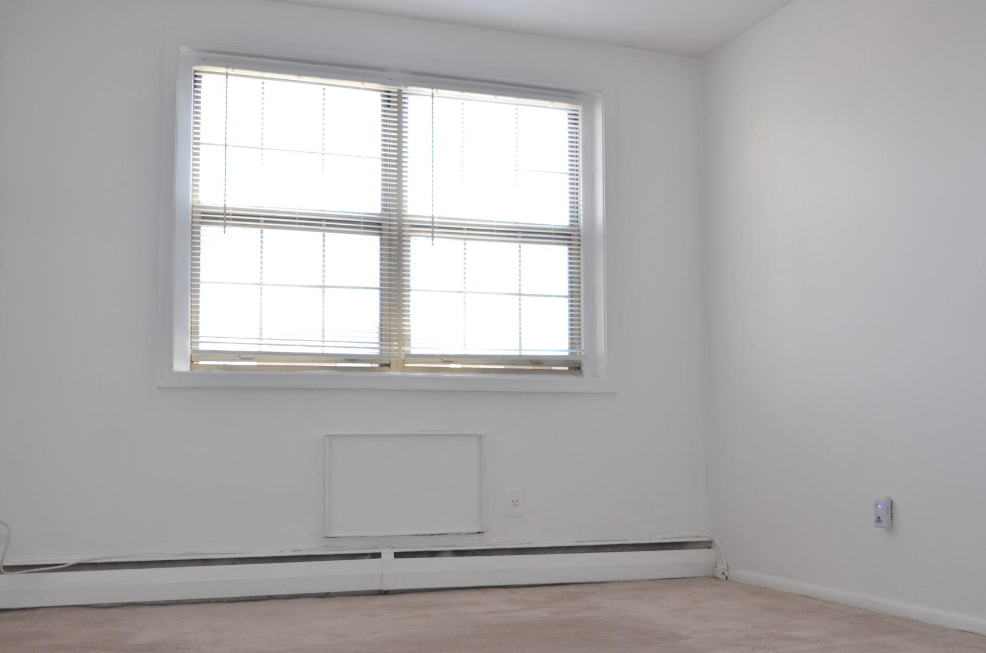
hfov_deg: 46.4
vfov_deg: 31.7
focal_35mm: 42
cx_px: 542
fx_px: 1148
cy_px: 379
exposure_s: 1/125
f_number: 4.5
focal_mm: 24
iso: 400
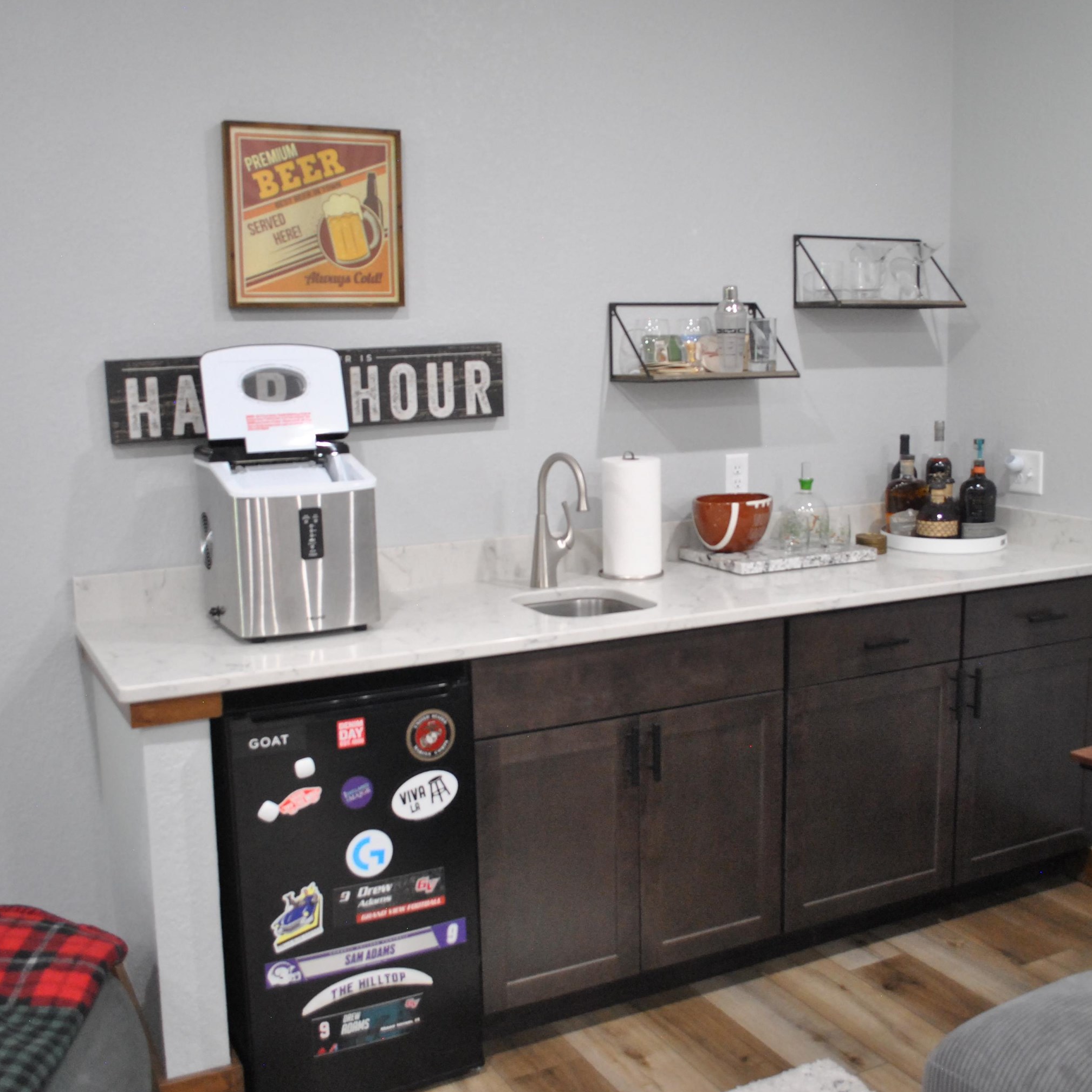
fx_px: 1249
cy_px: 539
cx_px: 606
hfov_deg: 47.1
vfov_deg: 47.2
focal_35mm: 35
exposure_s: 1/30
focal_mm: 18
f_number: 3.5
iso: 800
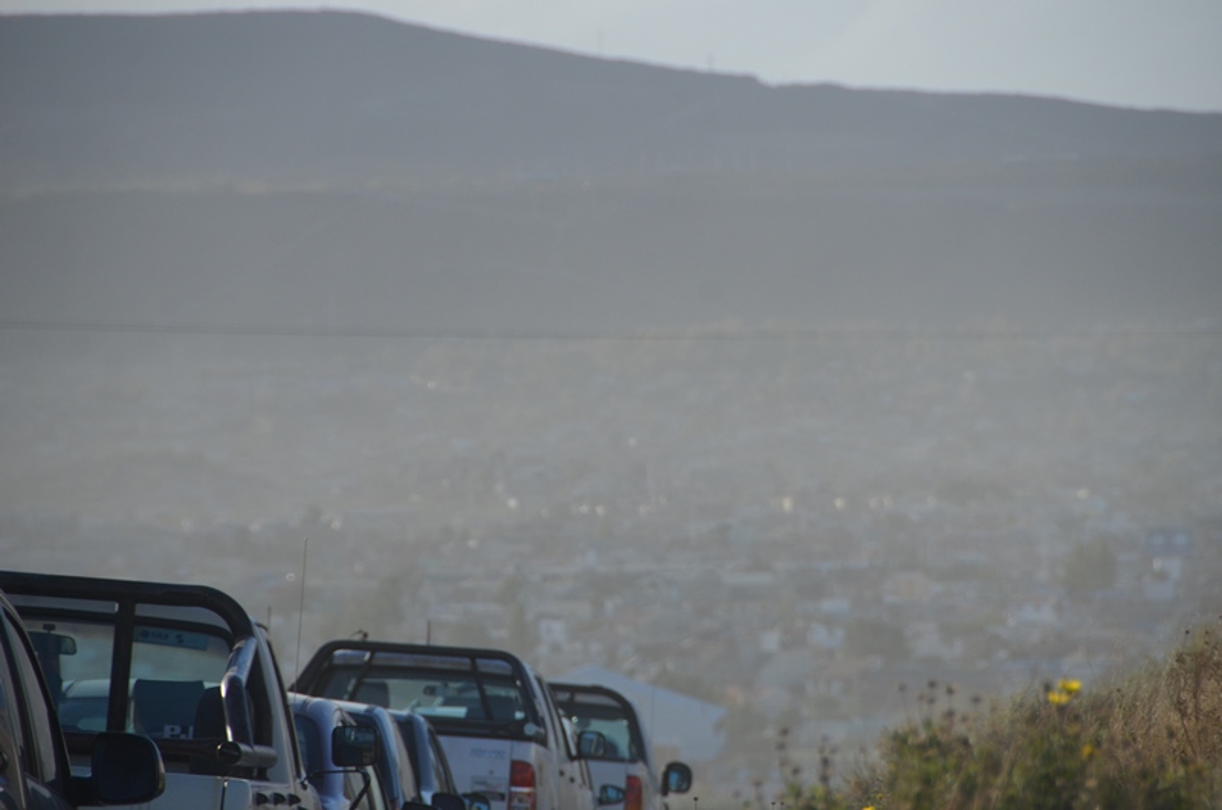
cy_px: 405
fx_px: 8639
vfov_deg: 5.4
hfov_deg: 8.1
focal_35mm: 255
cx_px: 611
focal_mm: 170
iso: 500
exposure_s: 1/2000
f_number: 5.6
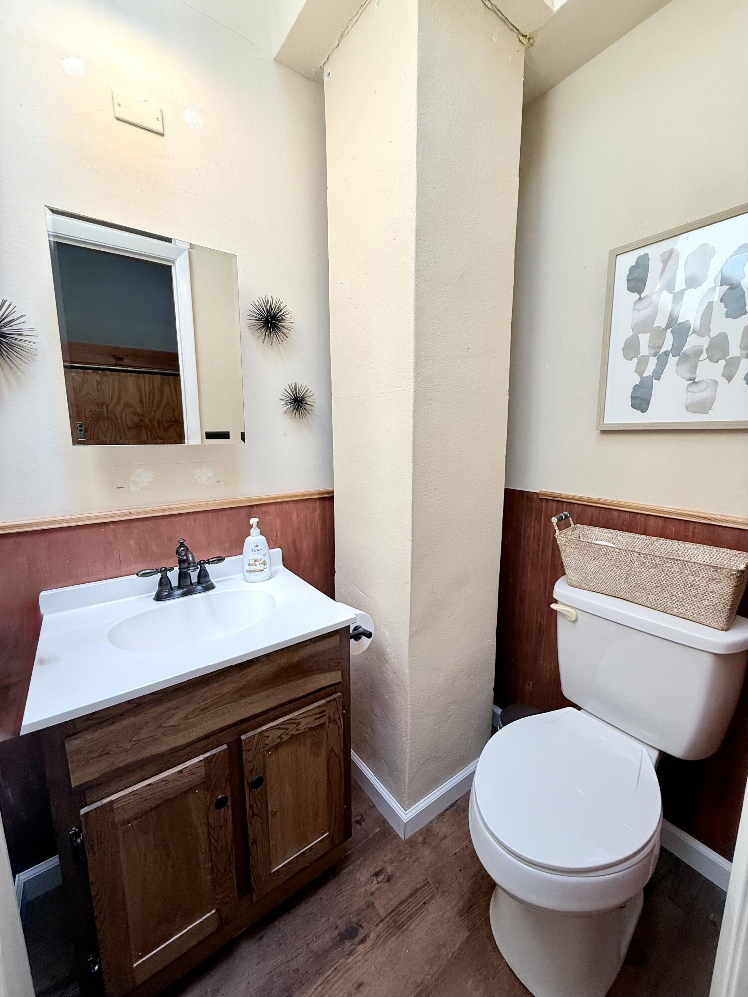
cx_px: 374
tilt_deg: -8.9
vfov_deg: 102.1
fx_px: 403
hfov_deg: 85.7
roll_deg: -1.0
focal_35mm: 14
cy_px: 498
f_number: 2.2
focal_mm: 2.22
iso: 80
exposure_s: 1/120
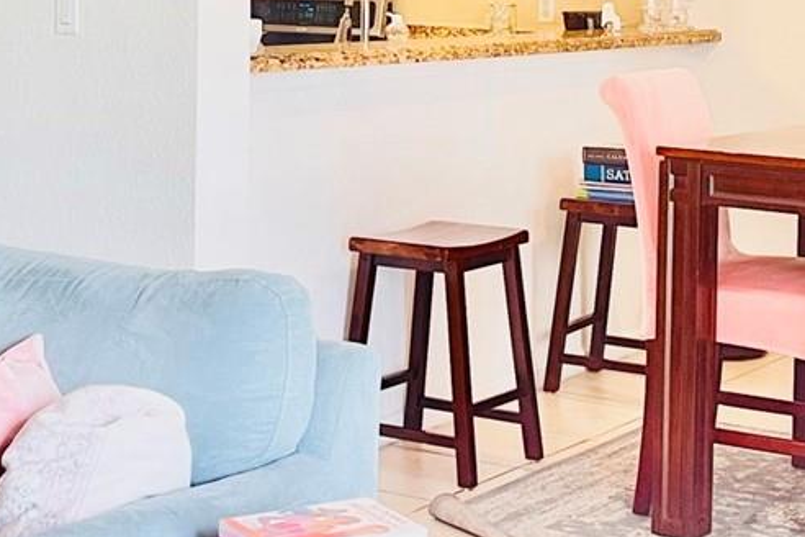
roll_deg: -1.4
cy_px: 13
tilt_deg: -1.8
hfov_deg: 23.1
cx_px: 321
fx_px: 1968
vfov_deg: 15.3
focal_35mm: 88
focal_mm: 5.7
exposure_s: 1/60
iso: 320
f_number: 1.5
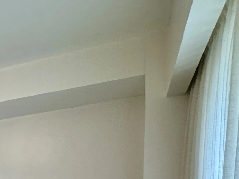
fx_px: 338
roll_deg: +0.4
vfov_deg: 26.2
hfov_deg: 25.1
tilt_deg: -2.4
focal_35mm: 49
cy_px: 219
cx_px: -150
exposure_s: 1/120
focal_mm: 2.22
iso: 160
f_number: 2.2
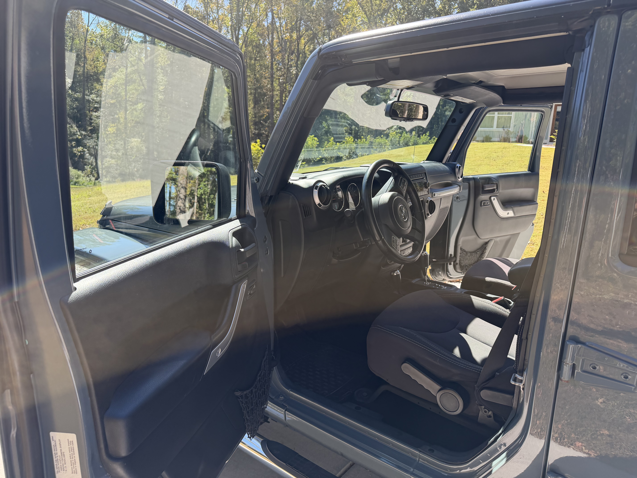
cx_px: 318
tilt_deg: -11.4
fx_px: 442
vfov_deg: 56.8
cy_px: 239
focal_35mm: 24
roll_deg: -2.9
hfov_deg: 71.6
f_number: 1.78
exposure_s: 1/1106
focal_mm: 6.76
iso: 100
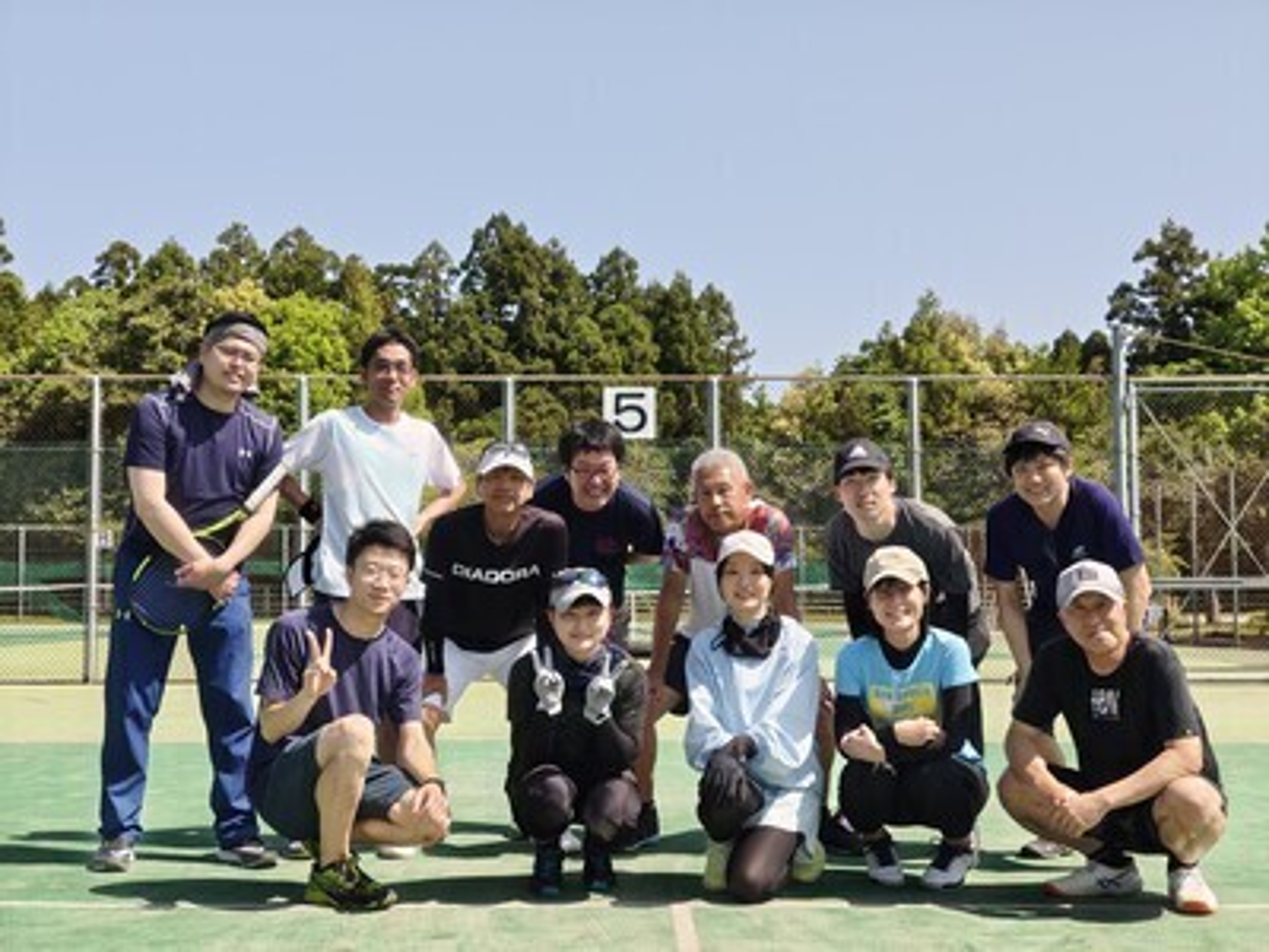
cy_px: 476
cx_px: 634
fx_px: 1833
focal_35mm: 50
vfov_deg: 29.1
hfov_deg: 38.2
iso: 134
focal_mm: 7.1
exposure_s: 1/2304
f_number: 2
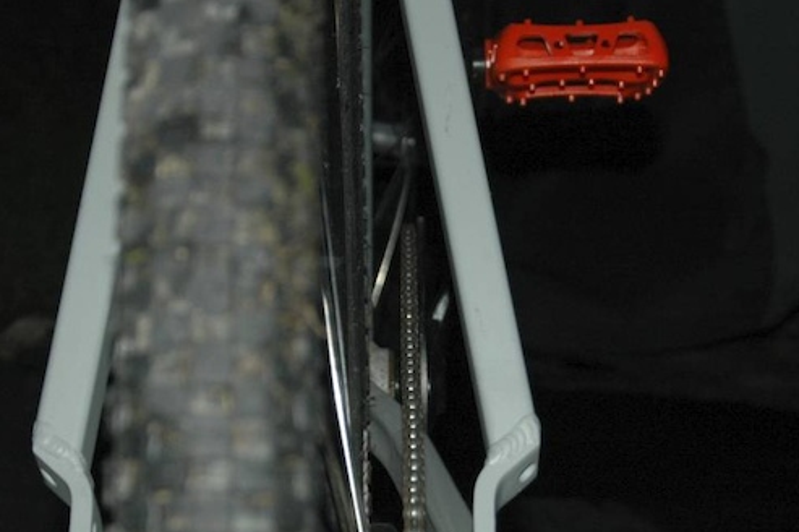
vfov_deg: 12.8
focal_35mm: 106
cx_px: 434
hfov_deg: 19.3
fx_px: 2351
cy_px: 419
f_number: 4.5
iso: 400
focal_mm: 34
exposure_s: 1/60
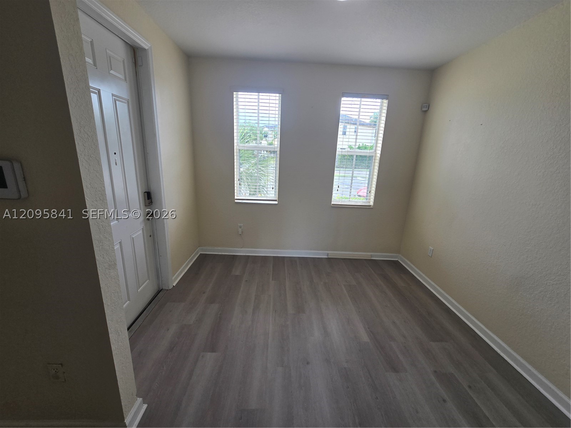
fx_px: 214
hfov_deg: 106.2
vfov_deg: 89.9
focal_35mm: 13
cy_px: 214
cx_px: 286
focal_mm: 2.2
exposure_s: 1/120
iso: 50
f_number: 2.2
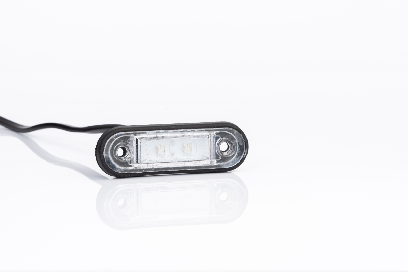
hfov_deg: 16.8
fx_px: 1383
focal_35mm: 122
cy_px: 136
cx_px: 204
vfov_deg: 11.2
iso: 200
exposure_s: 1/2
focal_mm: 122
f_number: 20
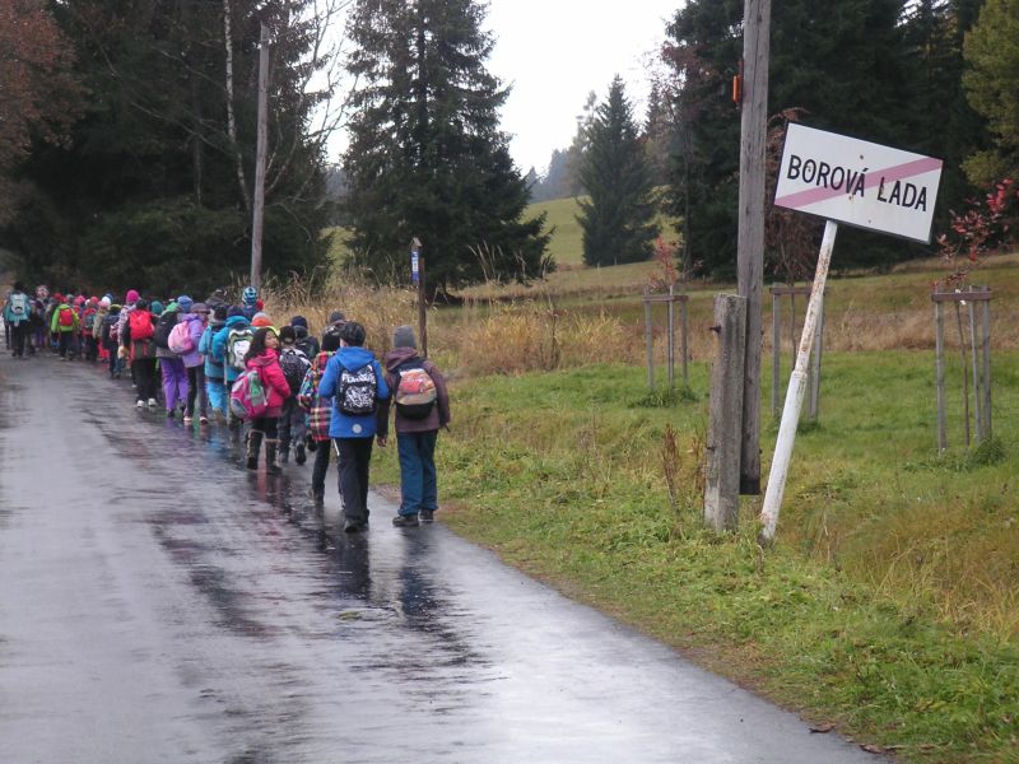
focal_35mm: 111
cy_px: 382
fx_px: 3268
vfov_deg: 13.3
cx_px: 510
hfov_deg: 17.7
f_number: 3.6
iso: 50
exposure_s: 1/180
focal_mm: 17.1
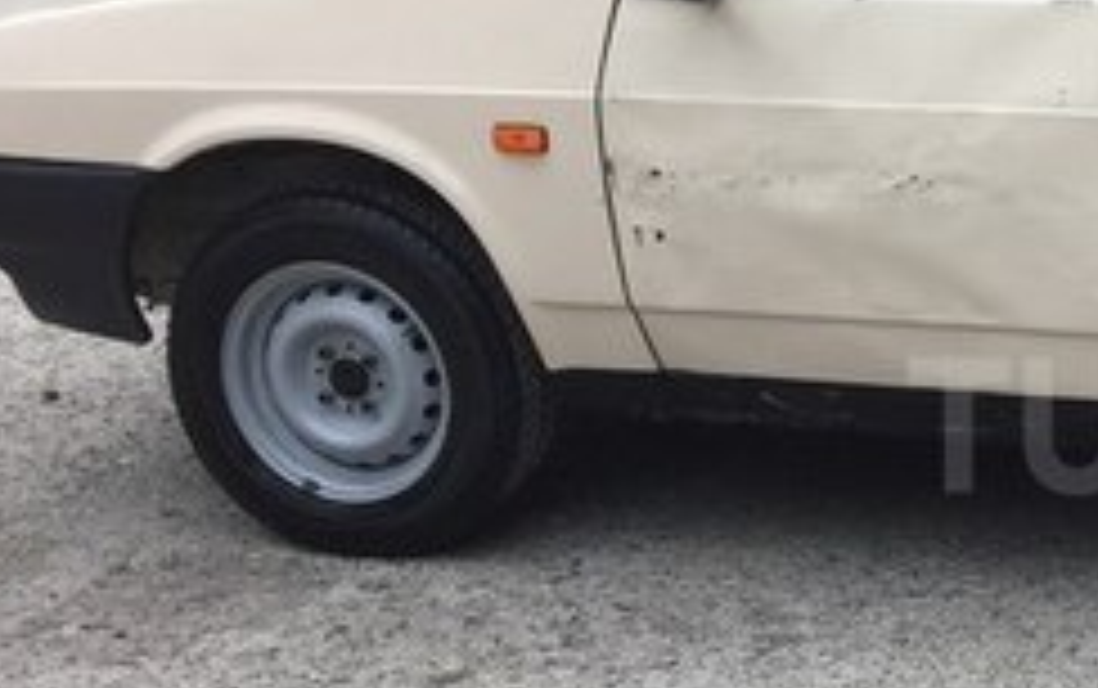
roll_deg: -0.7
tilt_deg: -17.9
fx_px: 2486
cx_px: 1368
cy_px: 425
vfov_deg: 15.8
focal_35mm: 83
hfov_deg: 22.6
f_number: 2.2
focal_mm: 4.15
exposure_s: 1/150
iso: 32
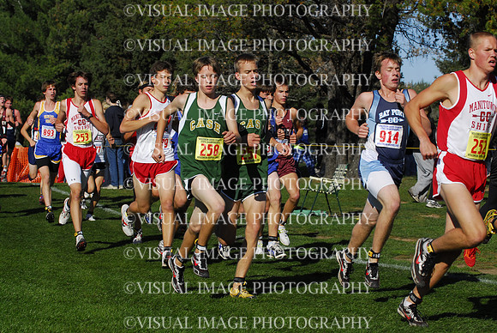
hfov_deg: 16.6
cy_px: 166
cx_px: 248
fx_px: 1700
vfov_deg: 11.2
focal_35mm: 123
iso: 400
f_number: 7.1
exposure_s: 1/1600
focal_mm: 82
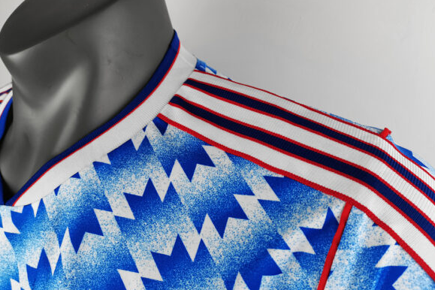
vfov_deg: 46.4
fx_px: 338
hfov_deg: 65.5
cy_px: 136
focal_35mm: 28
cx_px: 219
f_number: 1.8
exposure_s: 1/100
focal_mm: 5.58
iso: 125
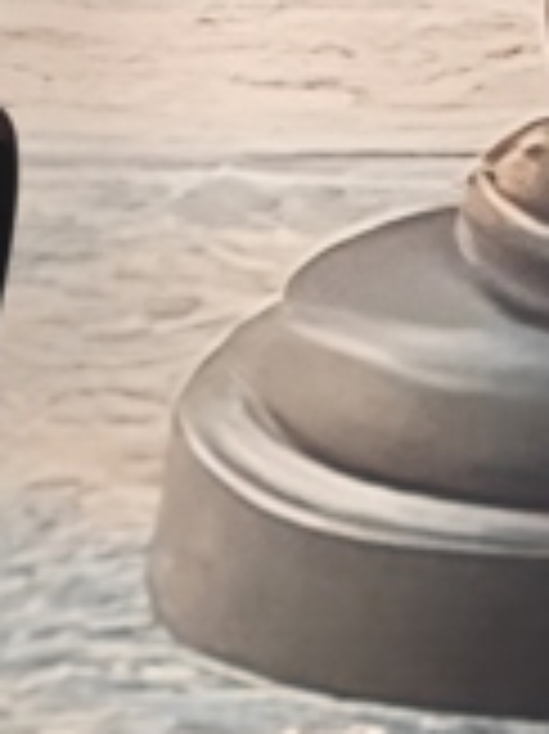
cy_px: 1630
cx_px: -488
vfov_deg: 14.2
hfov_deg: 12.5
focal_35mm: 106
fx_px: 2244
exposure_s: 1/100
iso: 640
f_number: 1.6
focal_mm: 6.06
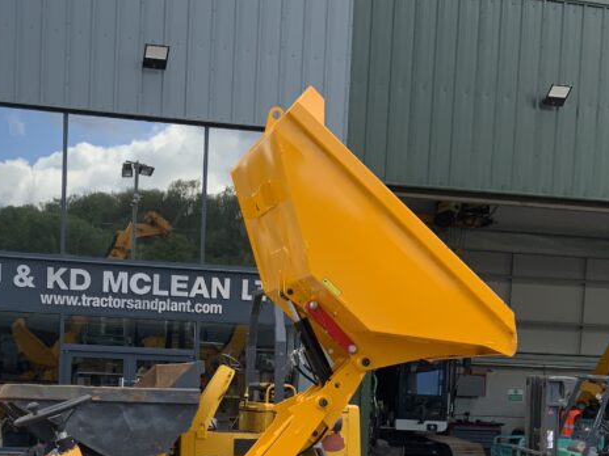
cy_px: 438
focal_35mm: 64
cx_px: 218
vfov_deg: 22.2
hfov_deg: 30.1
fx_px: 1126
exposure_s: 1/613
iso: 16
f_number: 1.8
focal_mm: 3
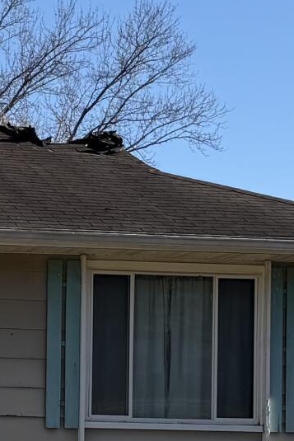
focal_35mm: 140
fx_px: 1714
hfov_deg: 9.4
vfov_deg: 14.5
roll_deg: -1.4
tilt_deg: +2.2
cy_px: 382
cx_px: -189
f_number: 1.78
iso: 80
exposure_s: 1/3425
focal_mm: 6.76
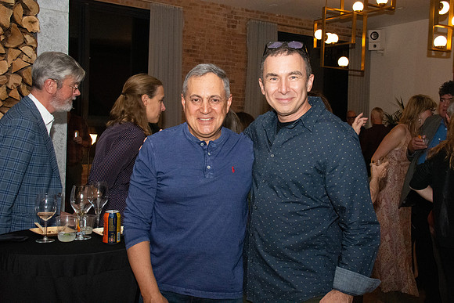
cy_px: 152
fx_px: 568
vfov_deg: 29.9
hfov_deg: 43.6
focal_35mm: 45
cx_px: 227
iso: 5000
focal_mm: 30
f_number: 11
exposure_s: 1/160
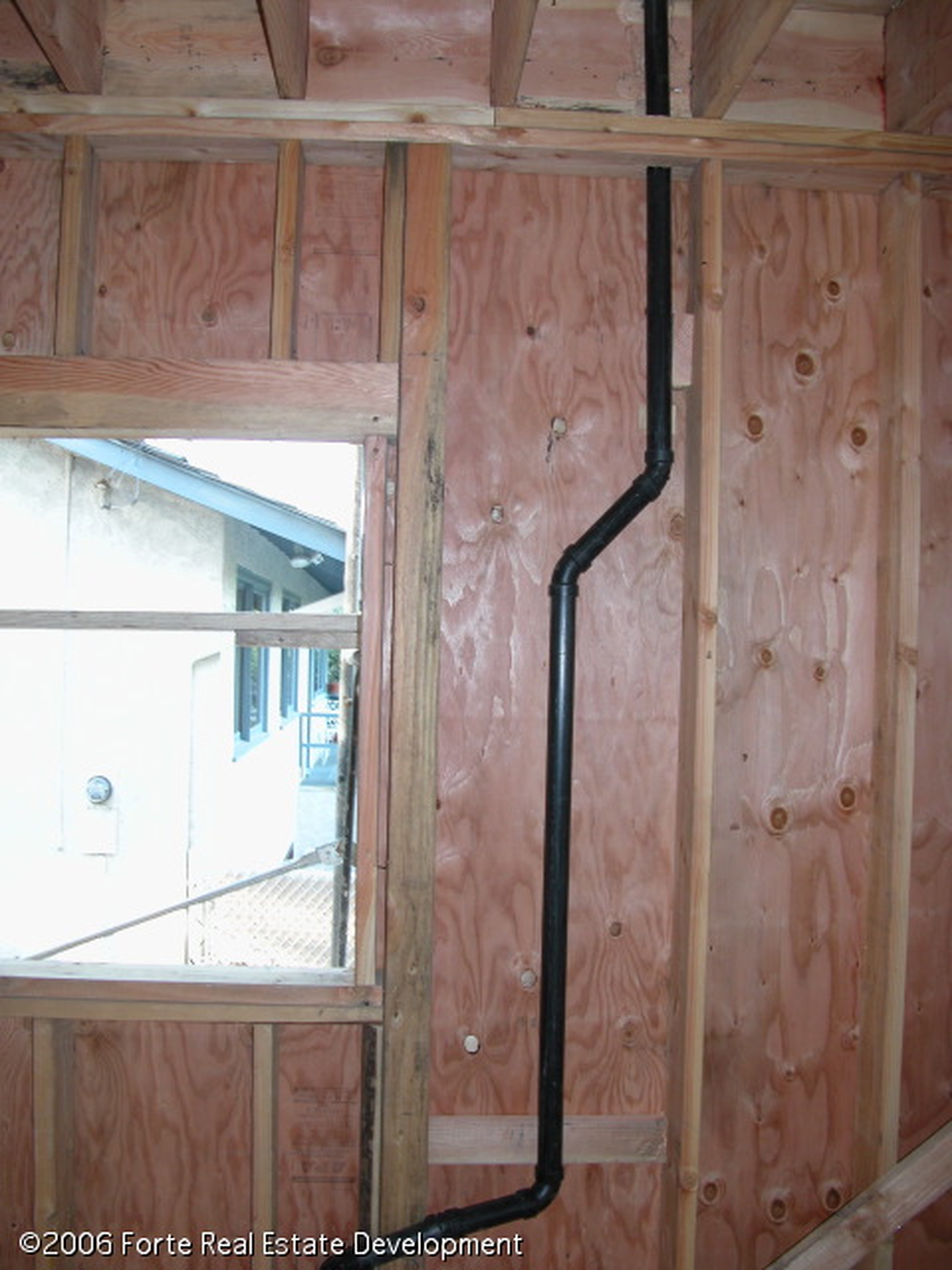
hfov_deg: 40.7
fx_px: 1283
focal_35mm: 35
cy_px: 635
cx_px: 476
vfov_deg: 52.6
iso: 100
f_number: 2.8
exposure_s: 1/30
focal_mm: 8.9
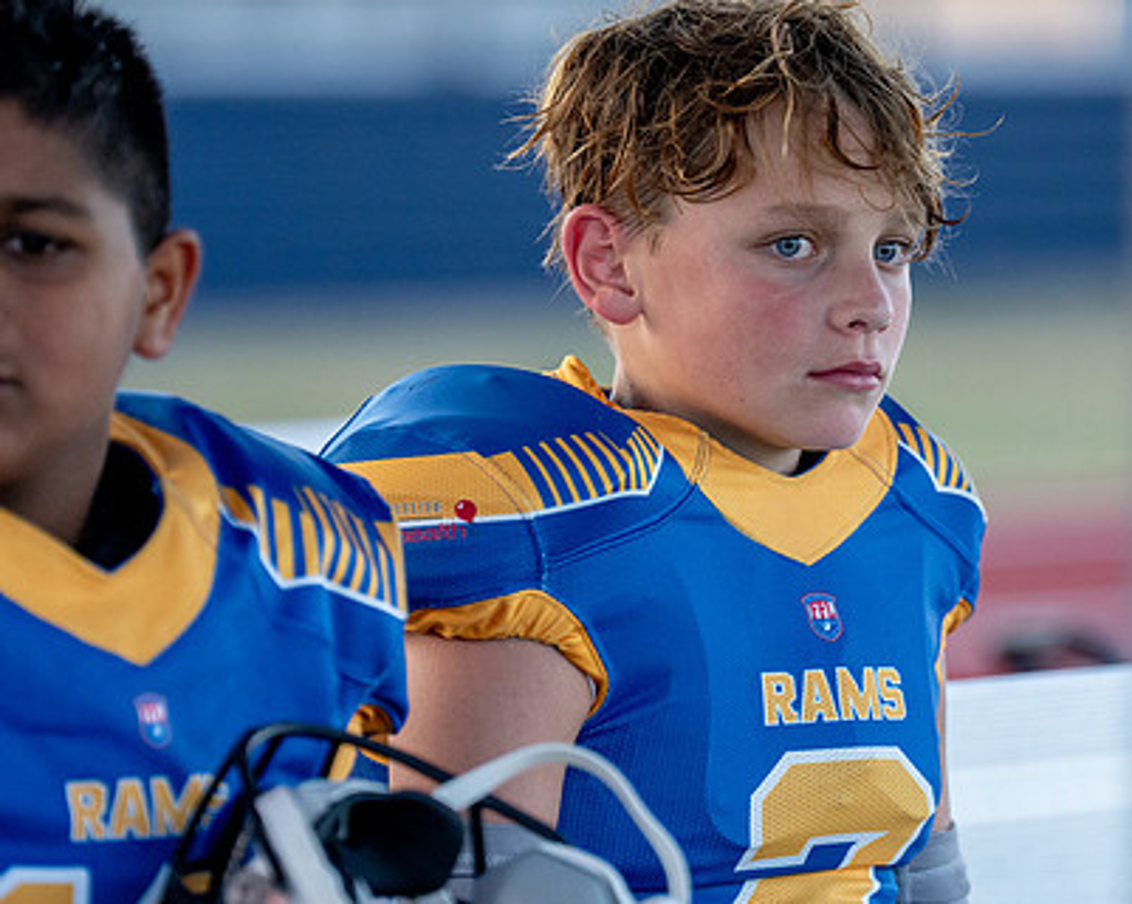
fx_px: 11848
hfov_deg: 5.5
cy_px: 384
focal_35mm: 354
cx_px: 787
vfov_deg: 4.4
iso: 1000
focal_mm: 185
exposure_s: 1/1250
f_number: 2.8
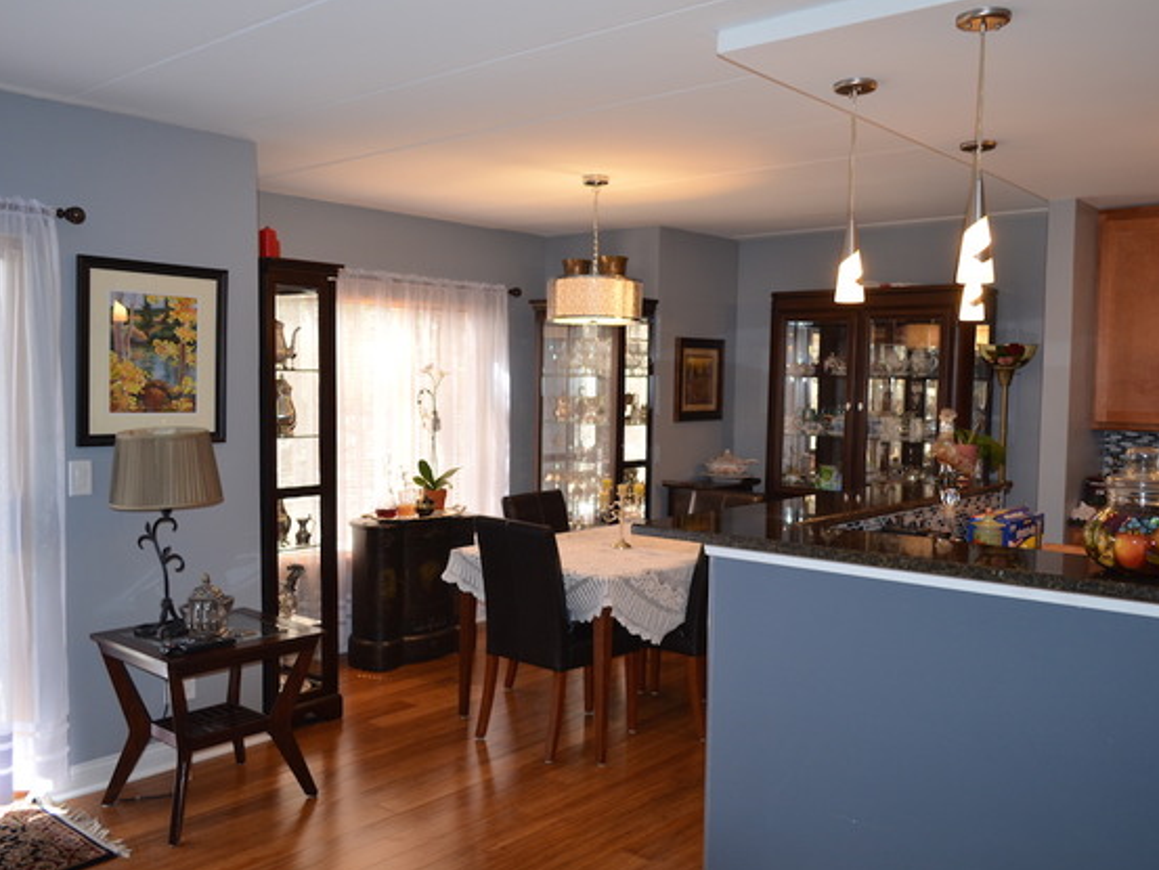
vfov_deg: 46.8
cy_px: 438
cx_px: 562
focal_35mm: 30
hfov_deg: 59.9
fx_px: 1005
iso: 400
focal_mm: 18
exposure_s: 1/80
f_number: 3.5
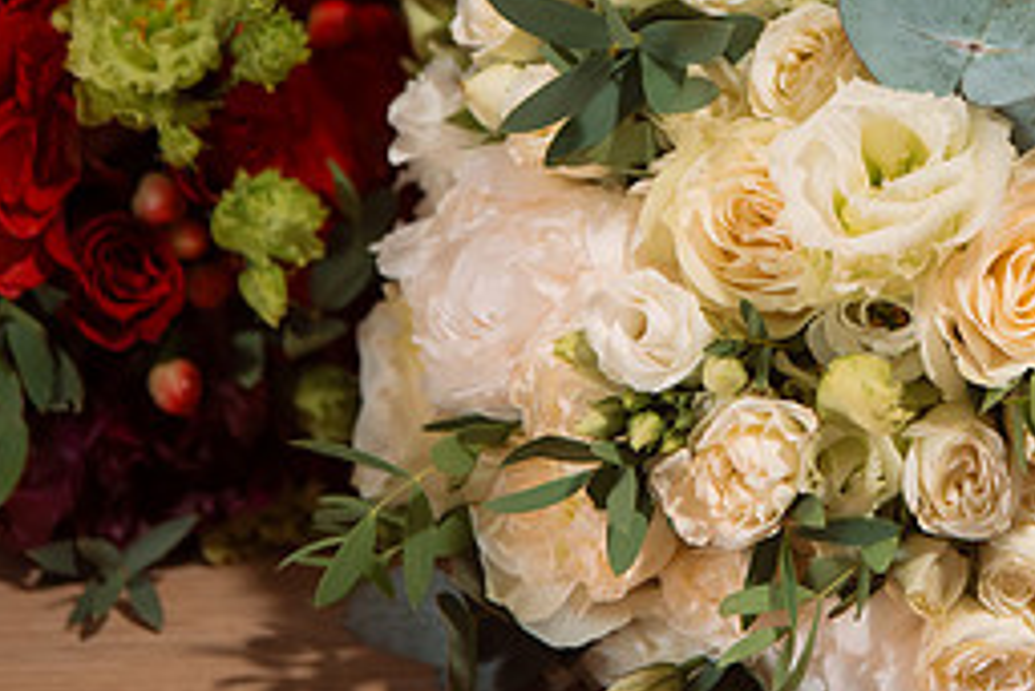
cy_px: 10
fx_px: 3883
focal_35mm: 135
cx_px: 869
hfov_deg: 15.1
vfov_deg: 10.1
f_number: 2.8
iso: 640
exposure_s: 1/160
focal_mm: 58
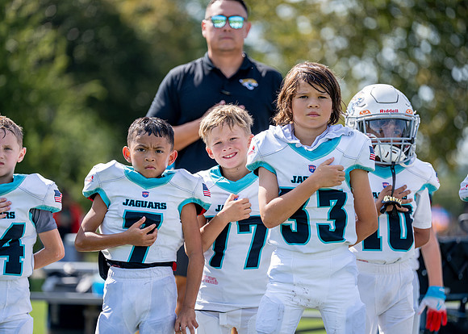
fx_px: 2273
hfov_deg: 11.8
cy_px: 168
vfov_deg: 8.4
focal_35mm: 171
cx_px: 227
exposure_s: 1/1600
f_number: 2.8
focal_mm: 162
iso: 160
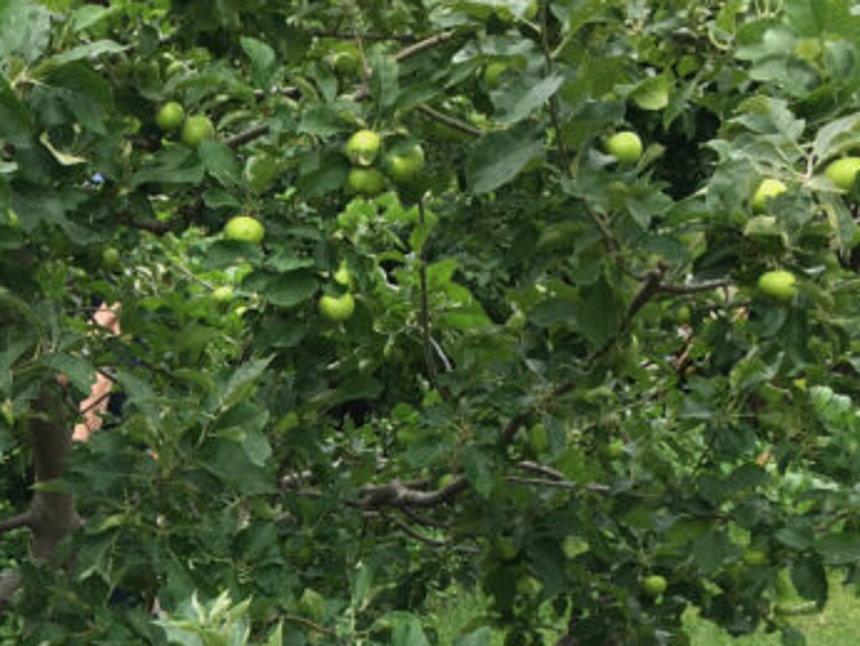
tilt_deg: -7.0
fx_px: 2137
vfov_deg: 16.8
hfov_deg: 21.6
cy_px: 648
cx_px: -82
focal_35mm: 86
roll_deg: -1.6
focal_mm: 4.15
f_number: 2.2
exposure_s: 1/120
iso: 32
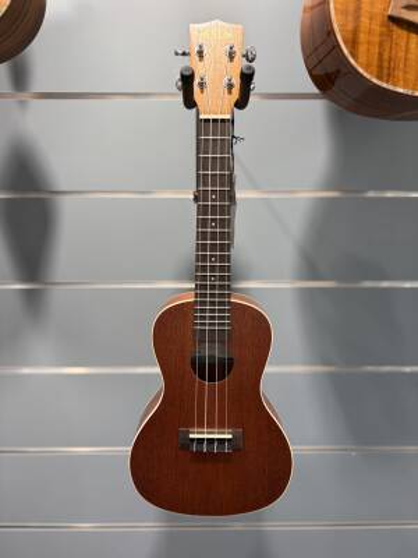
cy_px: 279
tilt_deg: -9.2
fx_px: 419
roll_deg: +0.5
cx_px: 209
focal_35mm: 26
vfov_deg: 67.3
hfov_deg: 53.1
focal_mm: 5.96
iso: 160
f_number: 1.6
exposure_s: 1/120
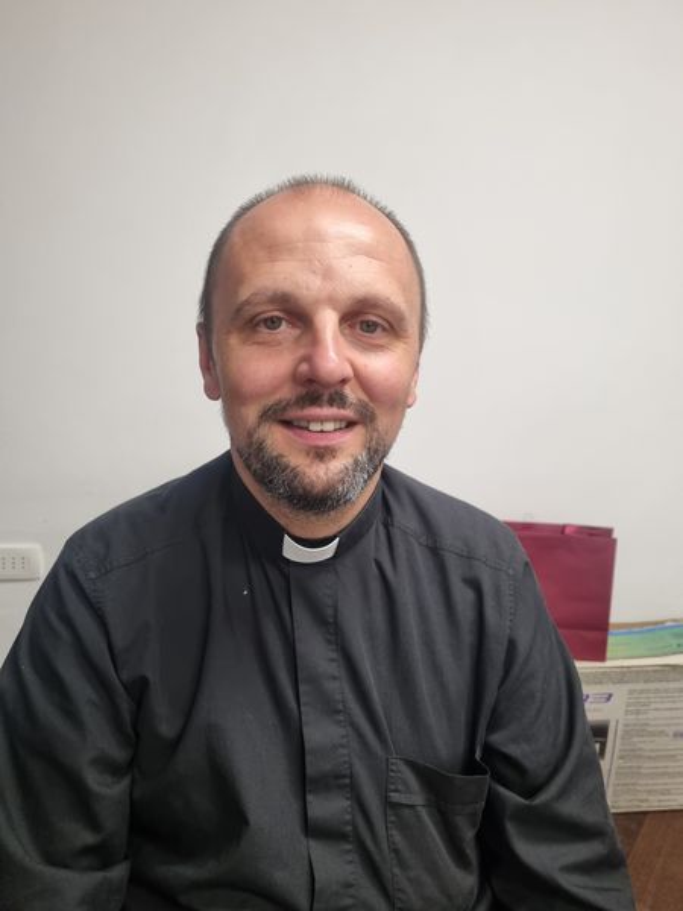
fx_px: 684
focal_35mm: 26
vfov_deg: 67.3
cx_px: 342
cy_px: 456
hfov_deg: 53.1
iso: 200
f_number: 1.8
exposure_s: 1/50
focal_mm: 5.4
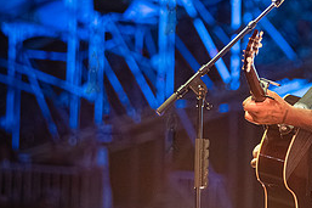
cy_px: 37
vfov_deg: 4.7
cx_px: 347
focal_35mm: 293
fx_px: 2538
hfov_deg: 7.0
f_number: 2.8
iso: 5000
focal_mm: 112
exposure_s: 1/320
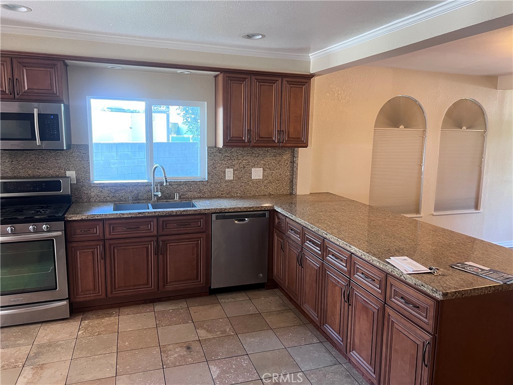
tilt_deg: -9.0
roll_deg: -1.4
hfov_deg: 67.3
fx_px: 385
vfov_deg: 53.1
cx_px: 256
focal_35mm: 26
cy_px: 192
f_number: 1.5
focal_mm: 5.7
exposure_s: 1/60
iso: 200
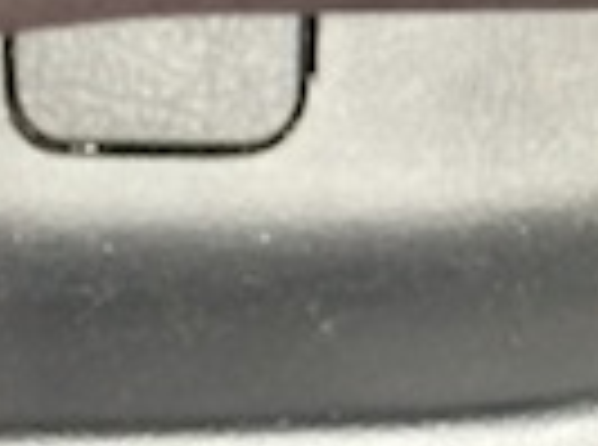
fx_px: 3118
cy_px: -288
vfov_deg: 8.0
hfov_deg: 10.5
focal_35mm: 181
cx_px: 917
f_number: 2.2
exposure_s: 1/40
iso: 40
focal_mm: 4.12
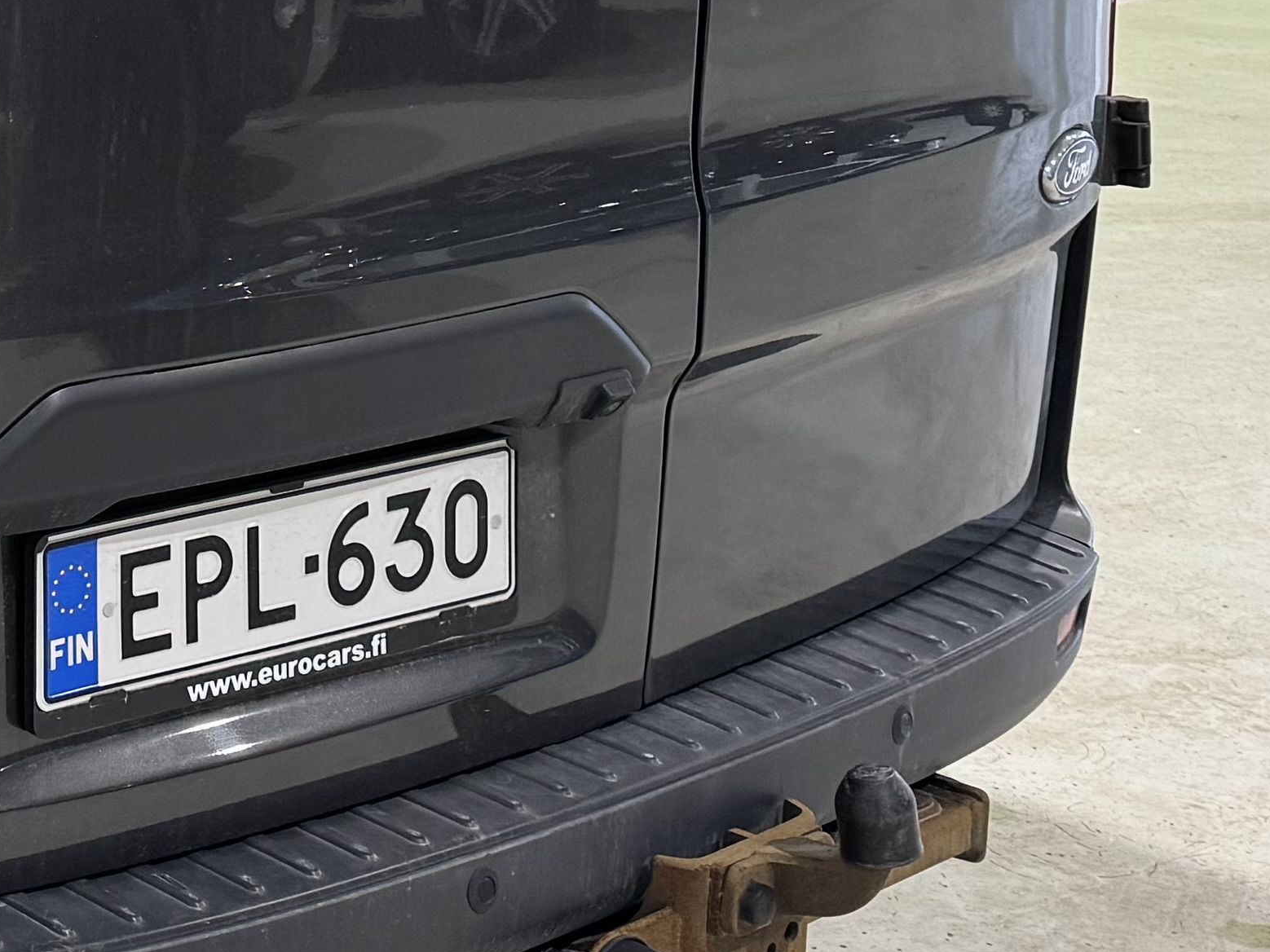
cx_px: -540
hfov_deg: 19.8
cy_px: 21
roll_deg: +0.6
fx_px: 3228
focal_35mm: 88
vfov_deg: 16.5
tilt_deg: -8.8
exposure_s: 1/50
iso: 200
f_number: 1.78
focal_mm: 6.76
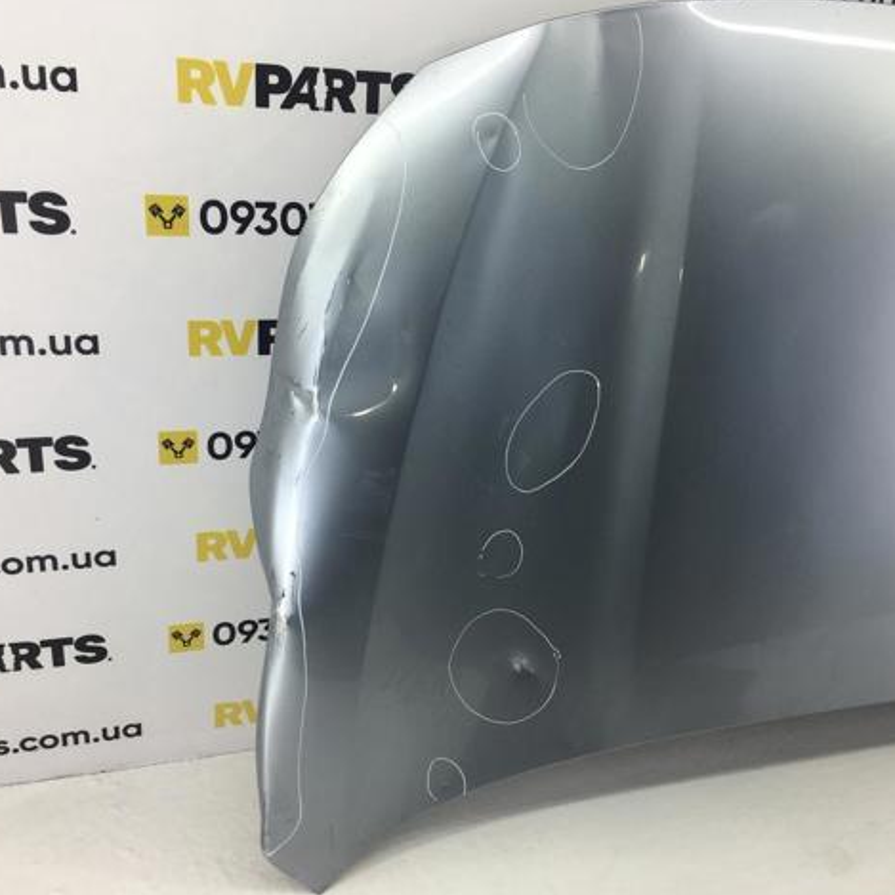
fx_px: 1024
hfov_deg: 47.2
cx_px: 492
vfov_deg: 47.2
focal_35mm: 35
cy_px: 452
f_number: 2.2
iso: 25
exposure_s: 1/50
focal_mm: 4.15
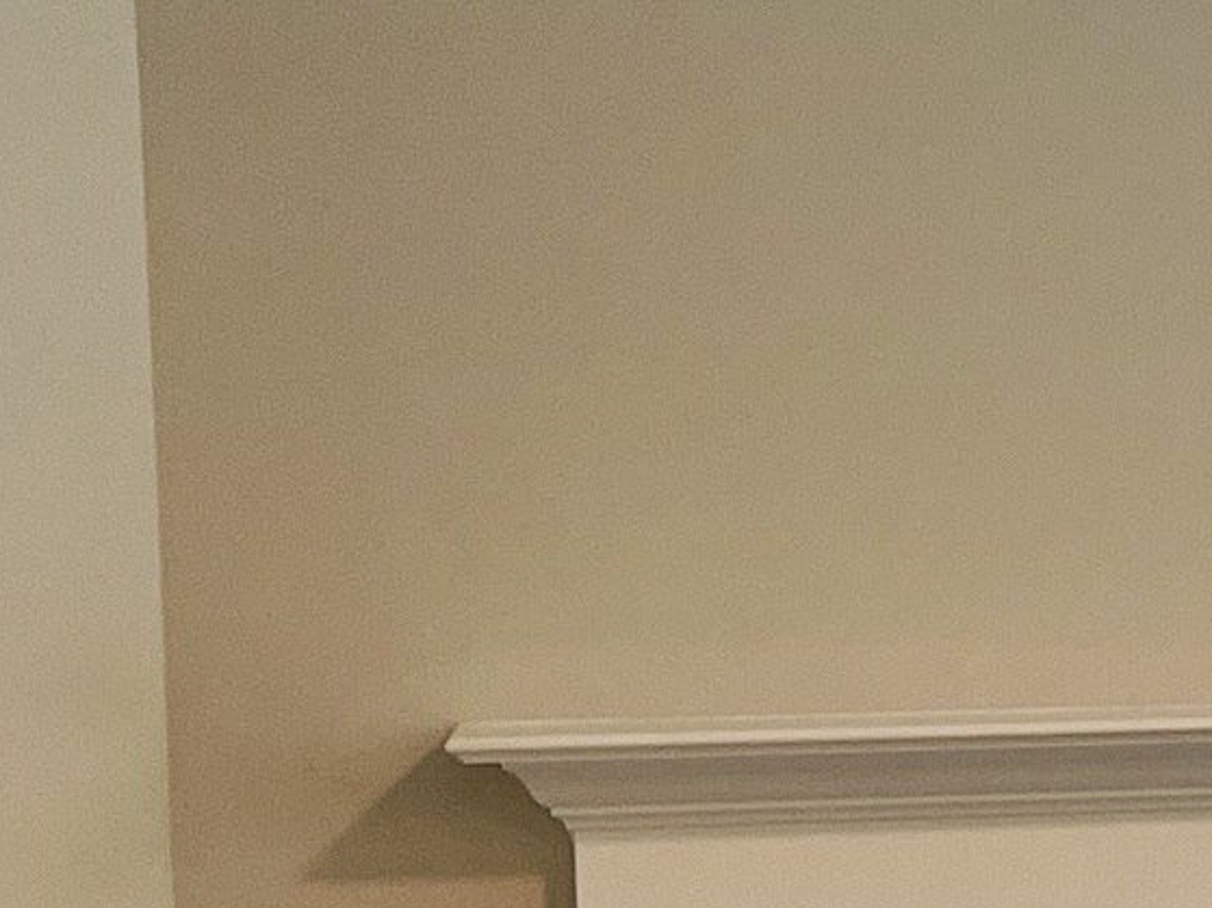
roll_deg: +1.8
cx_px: 3014
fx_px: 5006
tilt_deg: -2.4
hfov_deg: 11.3
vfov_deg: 10.3
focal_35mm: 143
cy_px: 728
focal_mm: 5.1
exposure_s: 1/120
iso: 80
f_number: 1.6
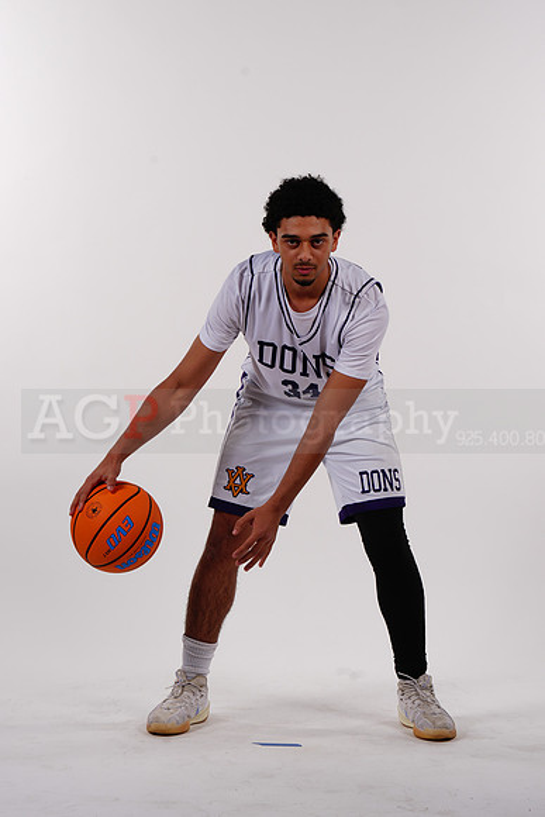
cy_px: 408
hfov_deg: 10.4
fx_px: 2995
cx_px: 272
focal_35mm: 132
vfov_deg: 15.5
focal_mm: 132
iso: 200
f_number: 10
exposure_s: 1/500
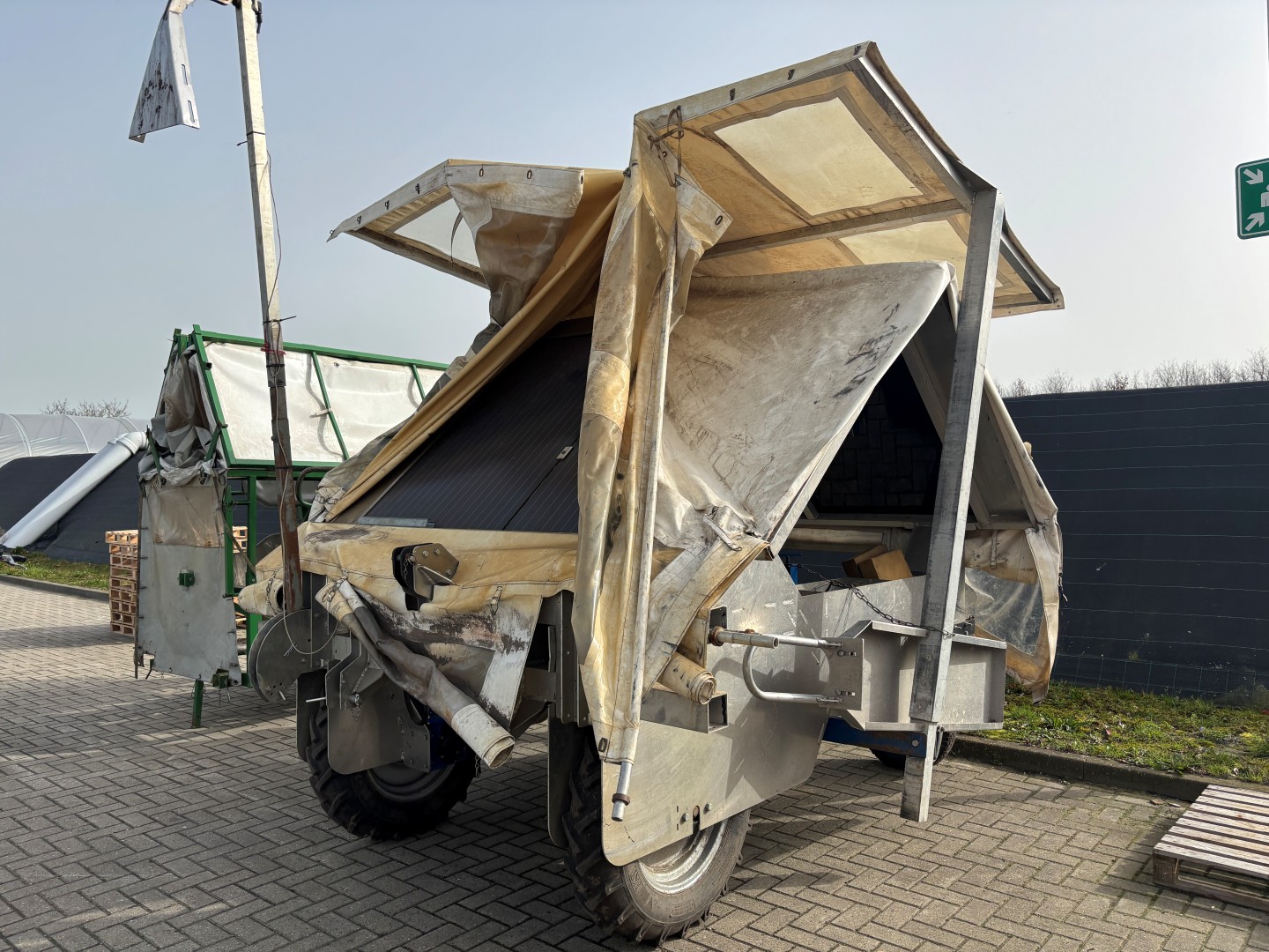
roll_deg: +0.4
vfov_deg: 53.1
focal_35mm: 26
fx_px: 953
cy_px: 476
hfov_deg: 67.3
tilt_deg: -0.4
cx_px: 634
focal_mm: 5.96
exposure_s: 1/3311
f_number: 1.6
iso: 50
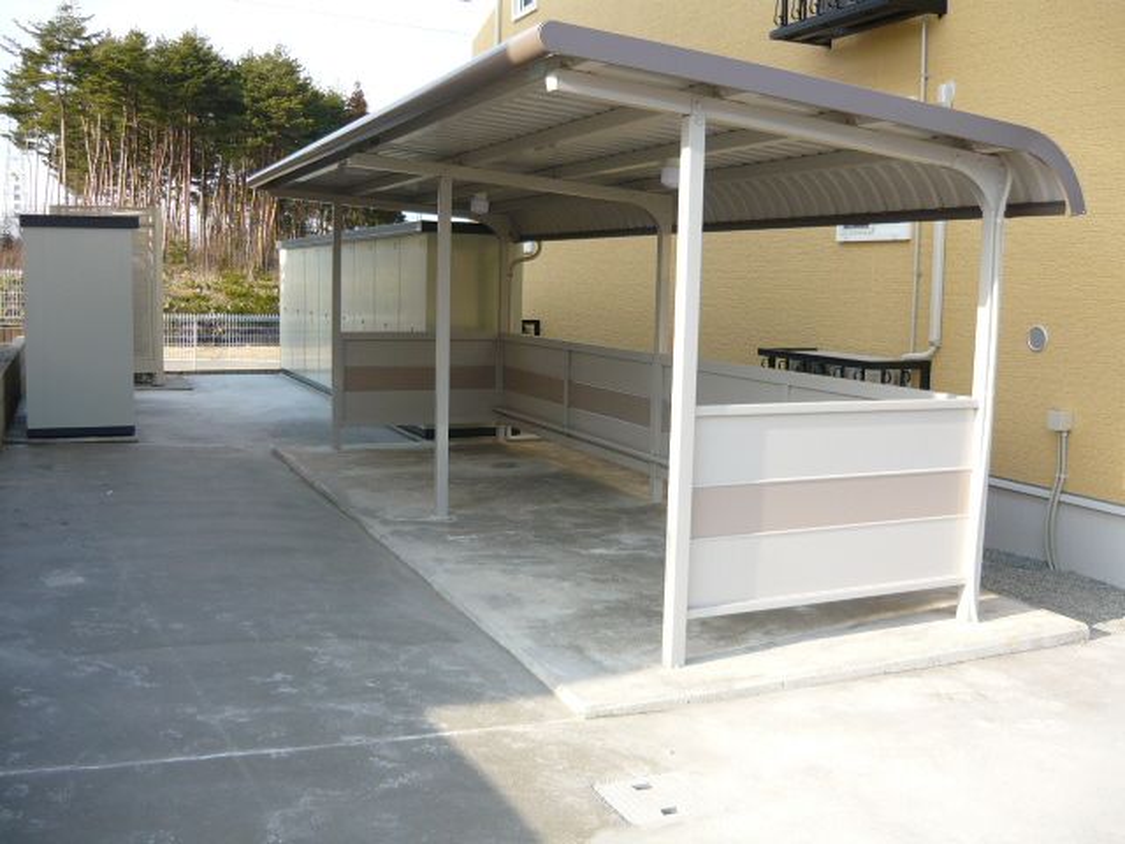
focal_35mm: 33
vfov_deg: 42.9
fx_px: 1072
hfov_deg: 55.4
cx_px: 562
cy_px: 422
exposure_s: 1/400
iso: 100
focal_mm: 5.5
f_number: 2.8
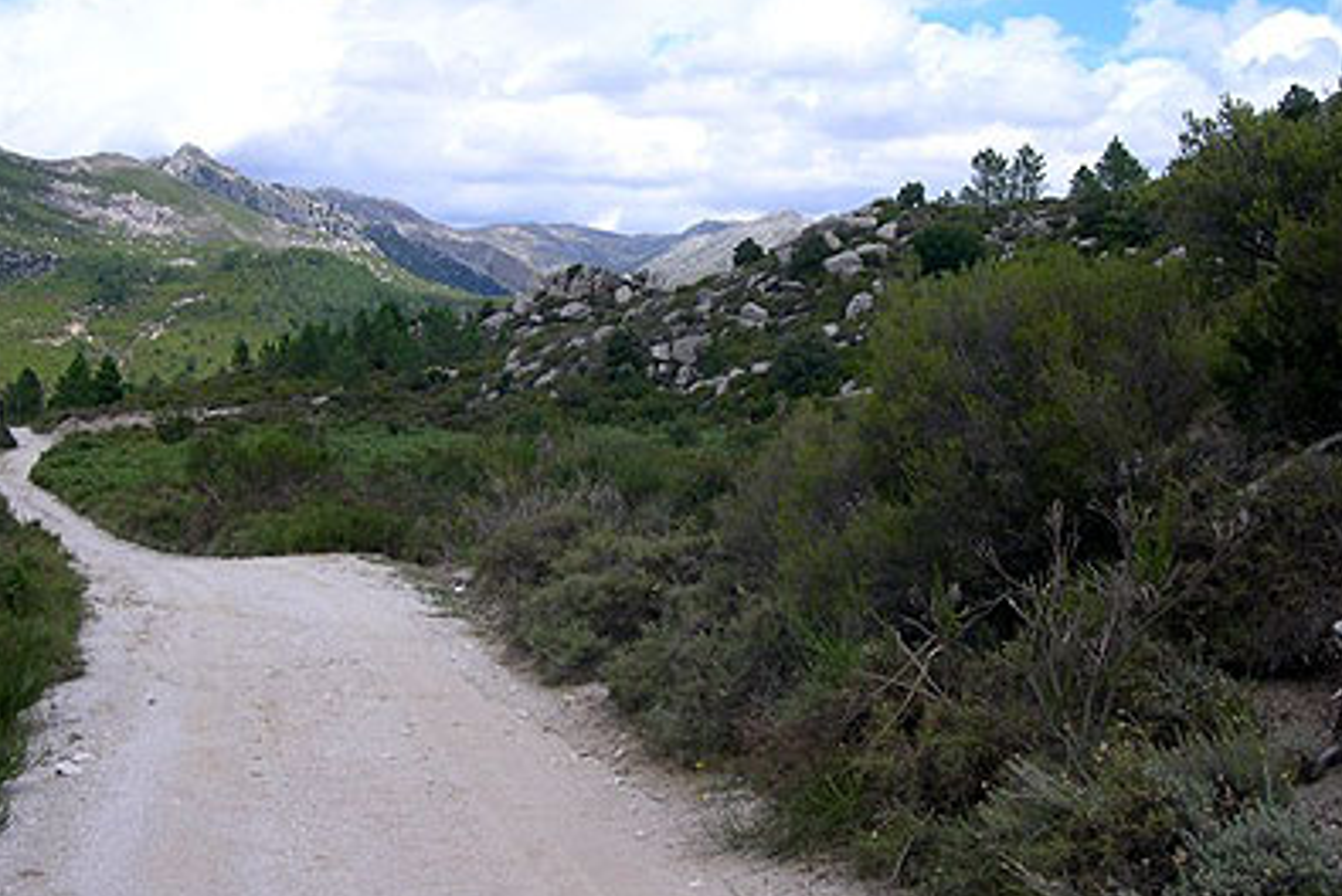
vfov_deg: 29.9
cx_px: 646
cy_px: 397
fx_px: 1679
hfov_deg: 43.6
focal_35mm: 45
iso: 100
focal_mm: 8
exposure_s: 1/191
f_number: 7.6
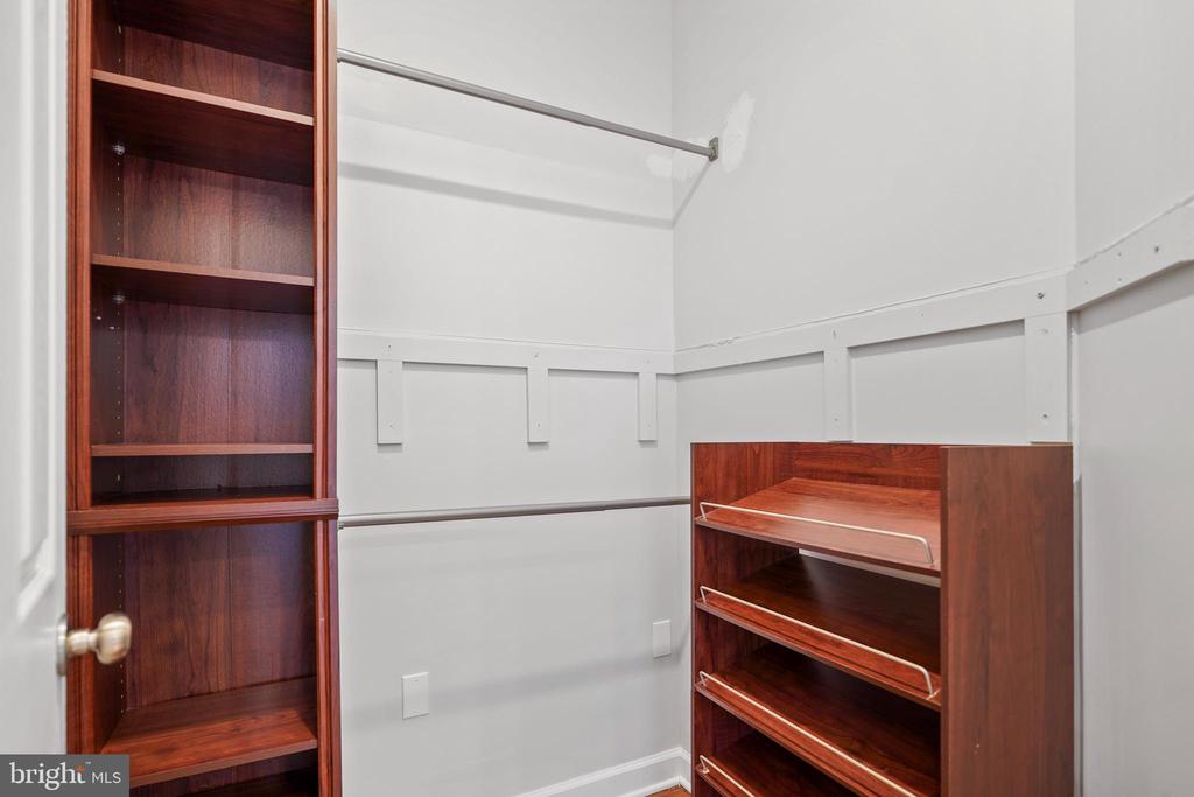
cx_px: 597
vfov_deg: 70.5
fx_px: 564
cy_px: 398
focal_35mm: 17
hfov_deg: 93.3
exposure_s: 1/2
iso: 100
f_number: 2.8
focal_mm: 17
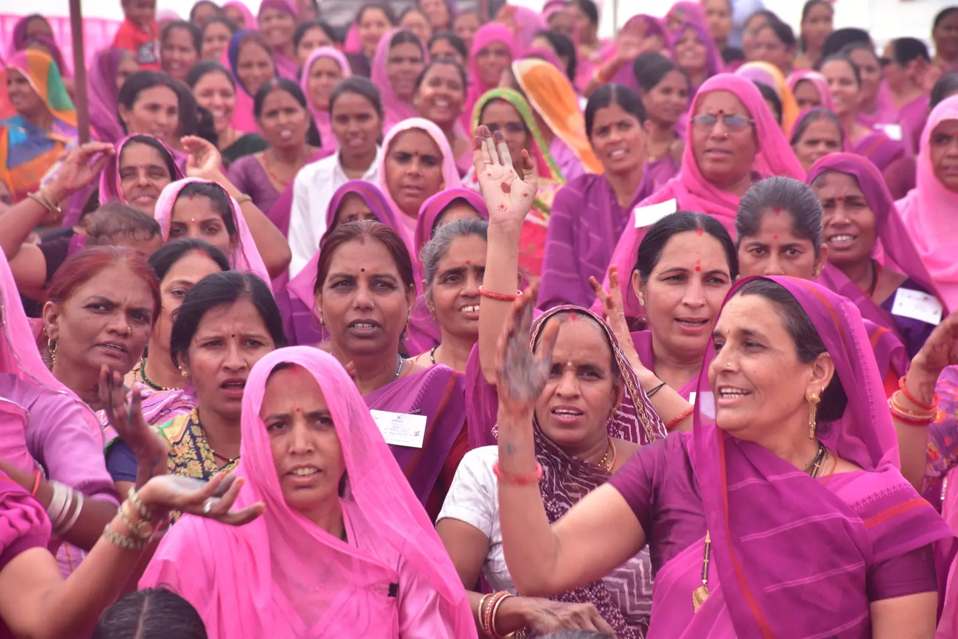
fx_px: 5588
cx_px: 479
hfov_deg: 9.8
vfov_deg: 6.5
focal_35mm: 210
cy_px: 320
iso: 200
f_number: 8
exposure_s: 1/125
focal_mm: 140
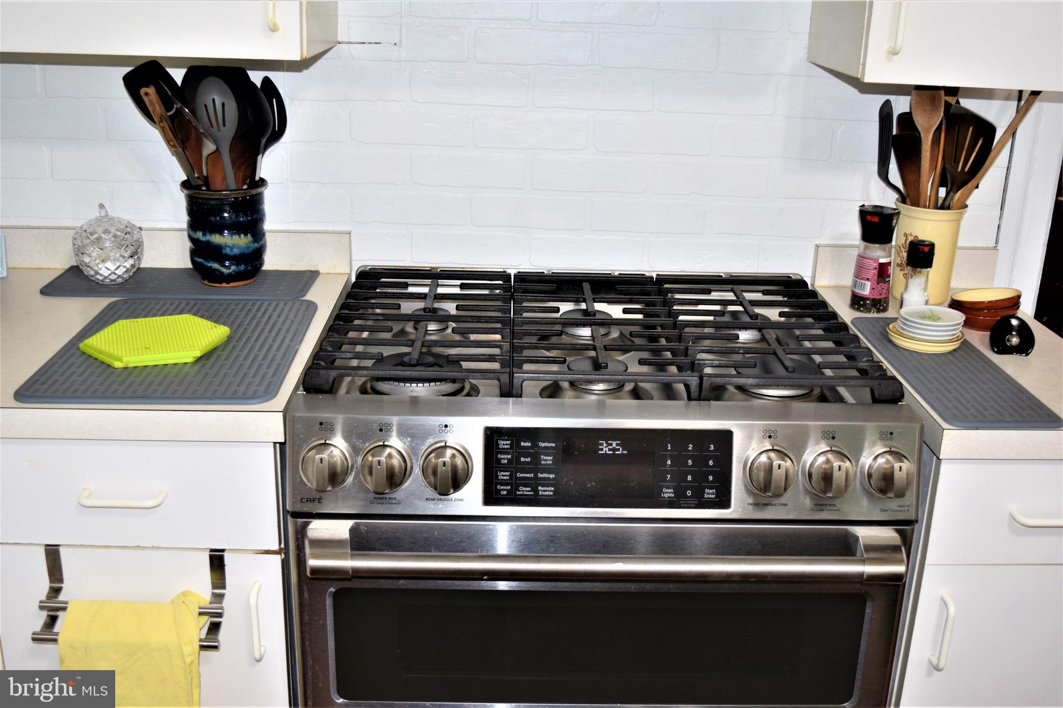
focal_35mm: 36
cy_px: 354
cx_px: 532
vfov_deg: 36.8
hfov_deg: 53.1
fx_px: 1063
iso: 800
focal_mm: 24
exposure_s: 1/100
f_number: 5
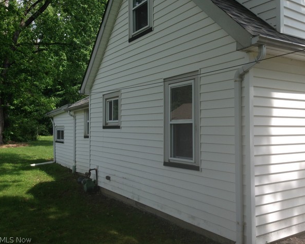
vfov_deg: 42.2
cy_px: 121
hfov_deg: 51.5
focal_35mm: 35
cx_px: 164
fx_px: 316
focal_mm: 4.12
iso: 50
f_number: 2.4
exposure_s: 1/695
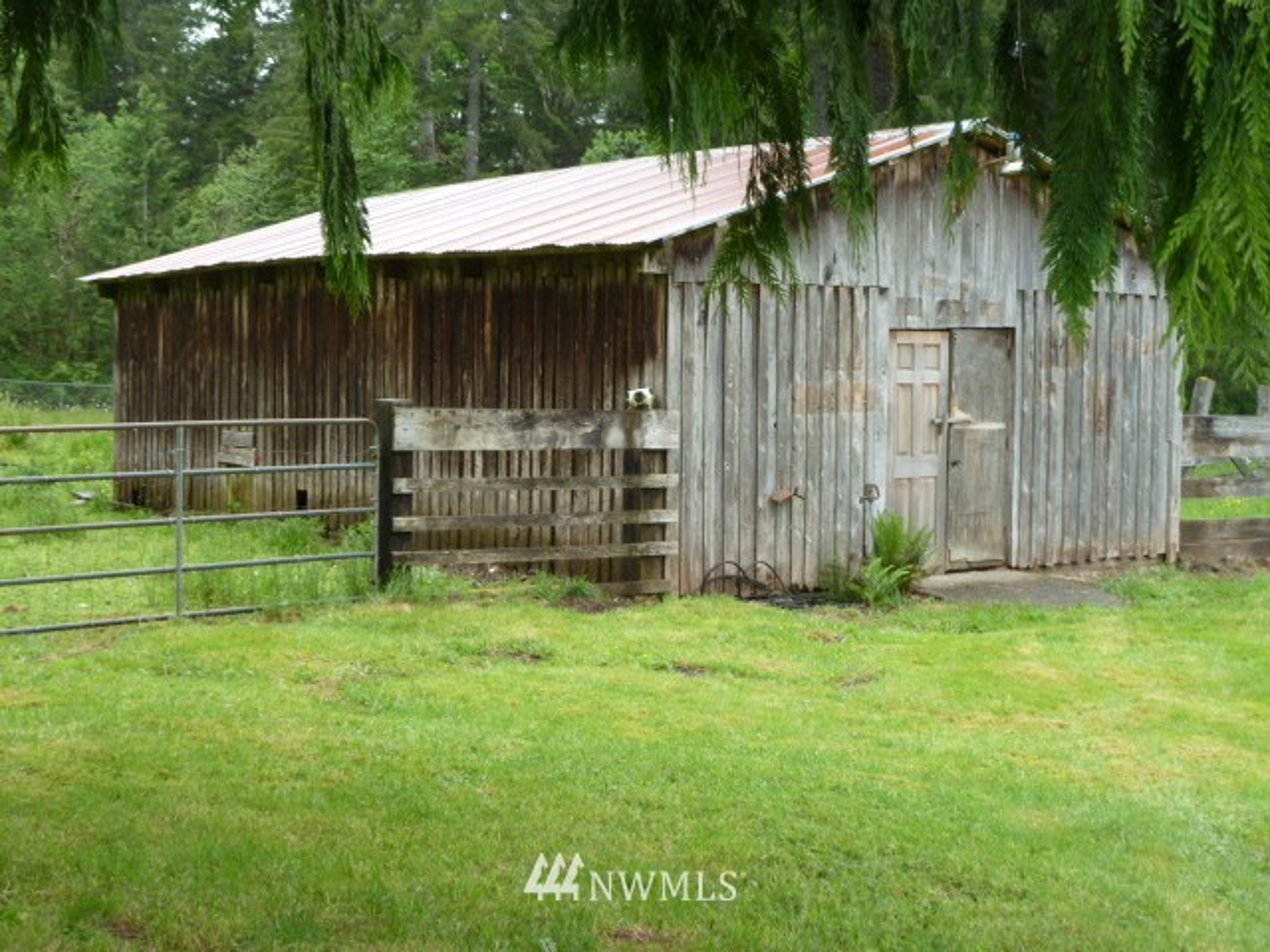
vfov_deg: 28.0
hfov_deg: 36.8
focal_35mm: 52
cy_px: 476
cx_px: 635
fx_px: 1908
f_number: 3.8
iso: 80
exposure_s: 1/80
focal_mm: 8.5
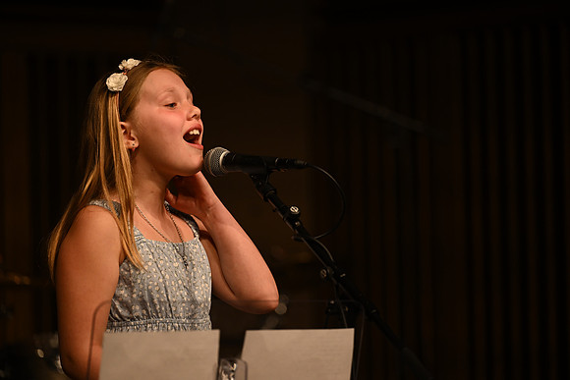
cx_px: 285
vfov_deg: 6.9
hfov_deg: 10.3
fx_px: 3167
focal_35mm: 200
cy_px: 190
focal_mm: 200
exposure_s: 1/500
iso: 1000
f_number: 2.8
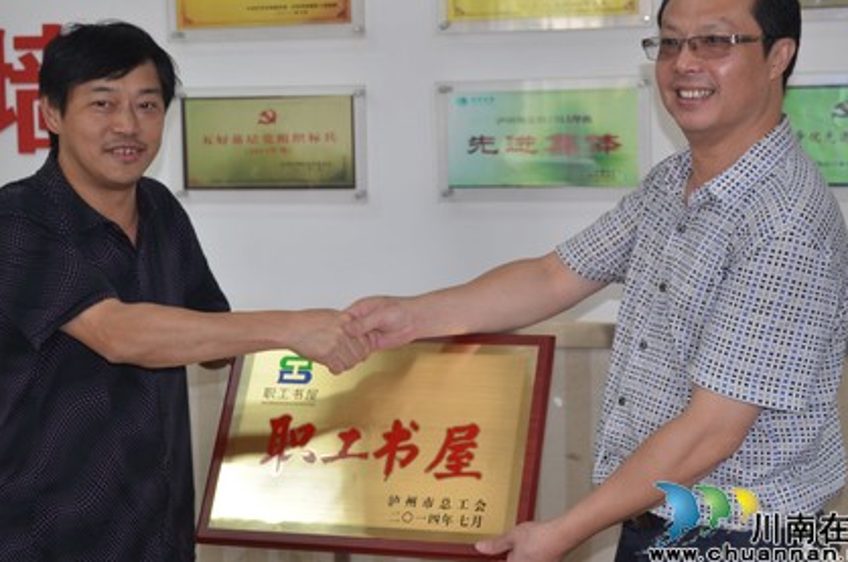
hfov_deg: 25.7
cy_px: 236
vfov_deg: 17.2
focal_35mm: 79
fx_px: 1857
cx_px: 404
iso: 400
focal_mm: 44
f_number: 4.2
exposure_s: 1/60
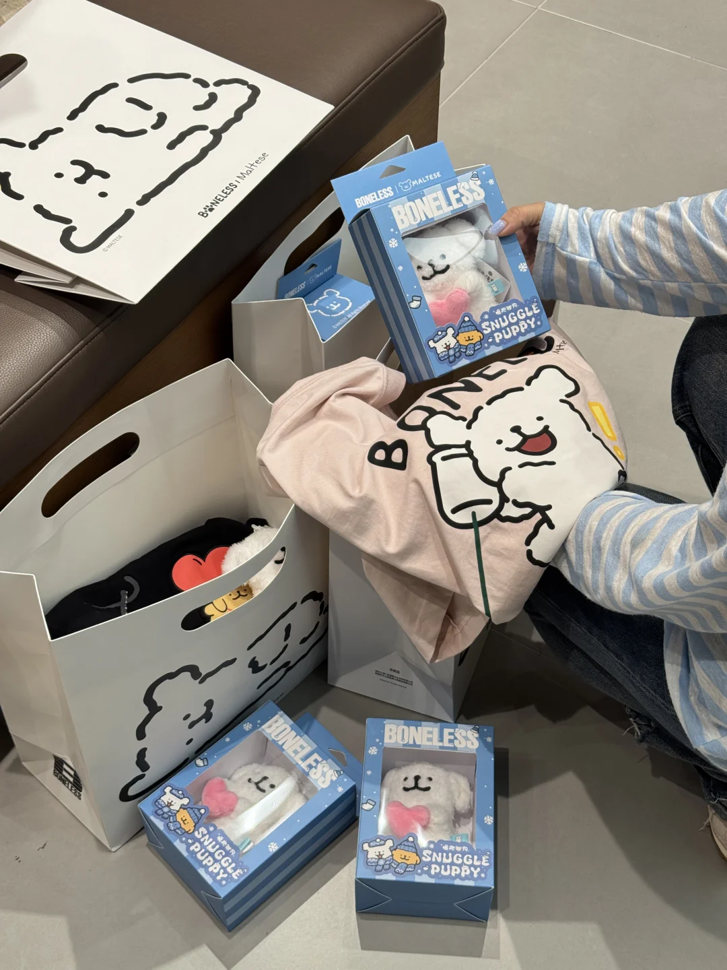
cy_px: 485
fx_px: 1344
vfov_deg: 39.7
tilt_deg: -50.8
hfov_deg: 30.3
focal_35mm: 48
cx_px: 364
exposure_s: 1/264
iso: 64
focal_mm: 6.76
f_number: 1.78
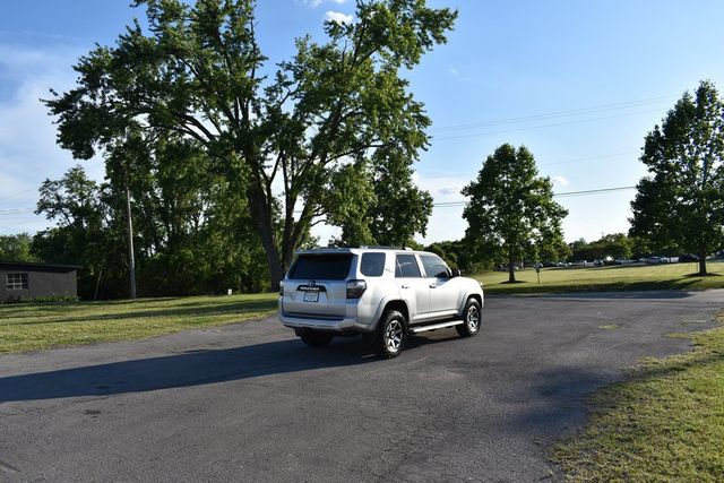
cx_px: 362
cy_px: 242
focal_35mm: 27
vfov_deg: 48.0
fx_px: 543
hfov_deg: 67.4
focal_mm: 18
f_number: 8
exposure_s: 1/250
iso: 100
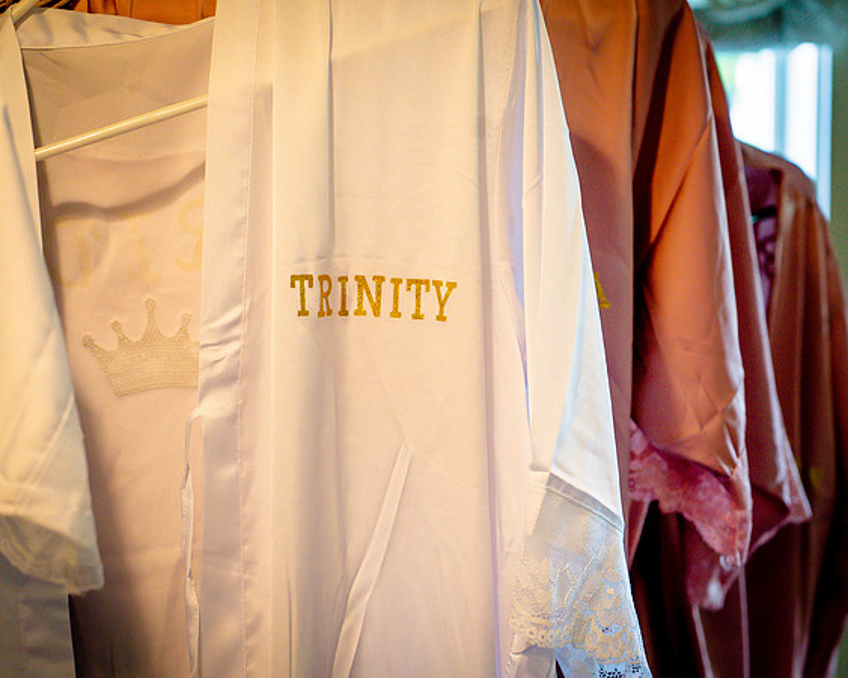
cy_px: 339
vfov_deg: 20.6
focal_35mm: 74
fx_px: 1863
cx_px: 441
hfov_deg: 25.6
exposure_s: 1/160
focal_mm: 66
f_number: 4
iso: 1600
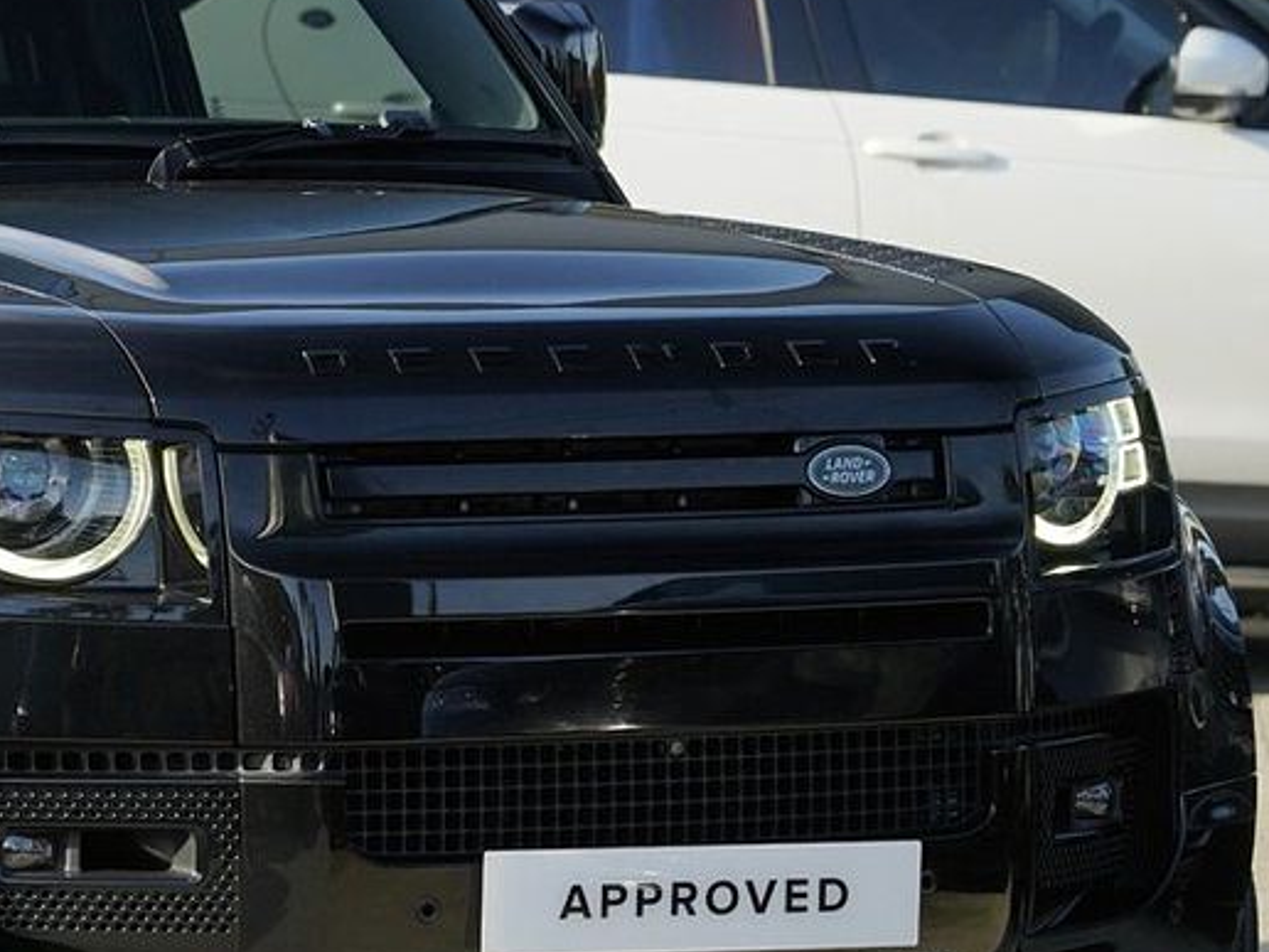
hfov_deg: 8.7
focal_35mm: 226
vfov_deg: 6.6
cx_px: -145
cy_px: 475
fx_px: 8285
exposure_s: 1/800
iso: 1000
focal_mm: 101
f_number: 5.6
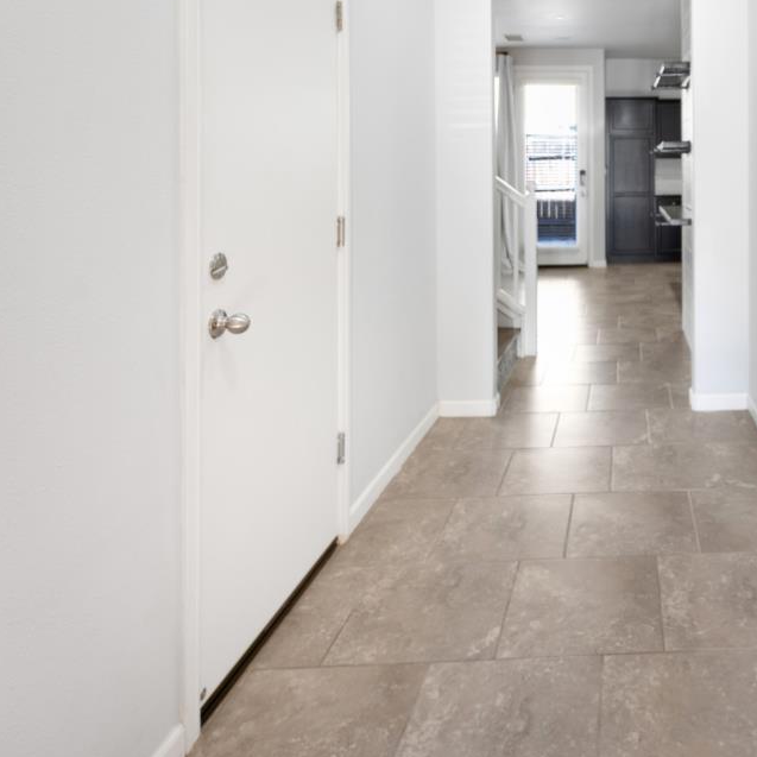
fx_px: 693
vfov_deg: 54.2
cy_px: 175
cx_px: 651
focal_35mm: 28
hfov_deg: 51.9
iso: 400
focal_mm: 14
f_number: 4
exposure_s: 1/25
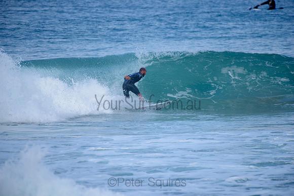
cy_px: 98
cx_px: 147
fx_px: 4085
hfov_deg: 4.1
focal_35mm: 500
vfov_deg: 2.8
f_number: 5.6
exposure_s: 1/2000
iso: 220
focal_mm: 500
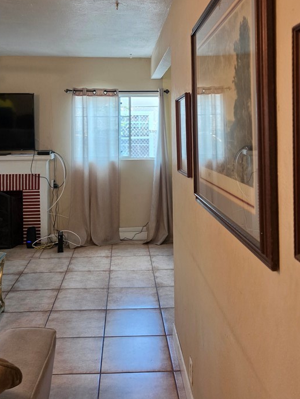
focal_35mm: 34
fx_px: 393
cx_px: 149
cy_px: 130
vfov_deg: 52.8
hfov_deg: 41.8
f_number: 1.4
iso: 320
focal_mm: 6.5
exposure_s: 1/120
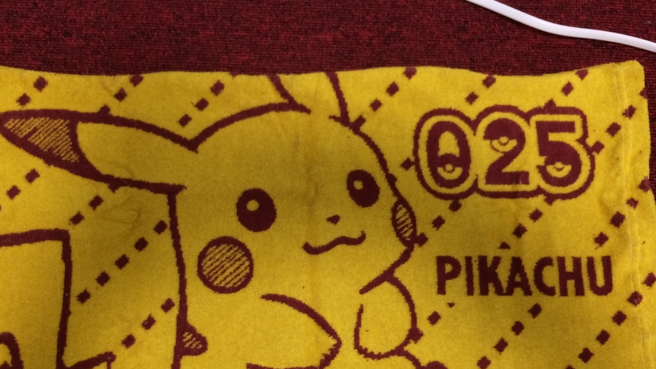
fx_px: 643
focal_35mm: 37
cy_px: 281
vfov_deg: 31.4
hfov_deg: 53.9
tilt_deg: -80.6
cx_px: 298
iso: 160
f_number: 2.2
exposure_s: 1/30
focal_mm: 4.15
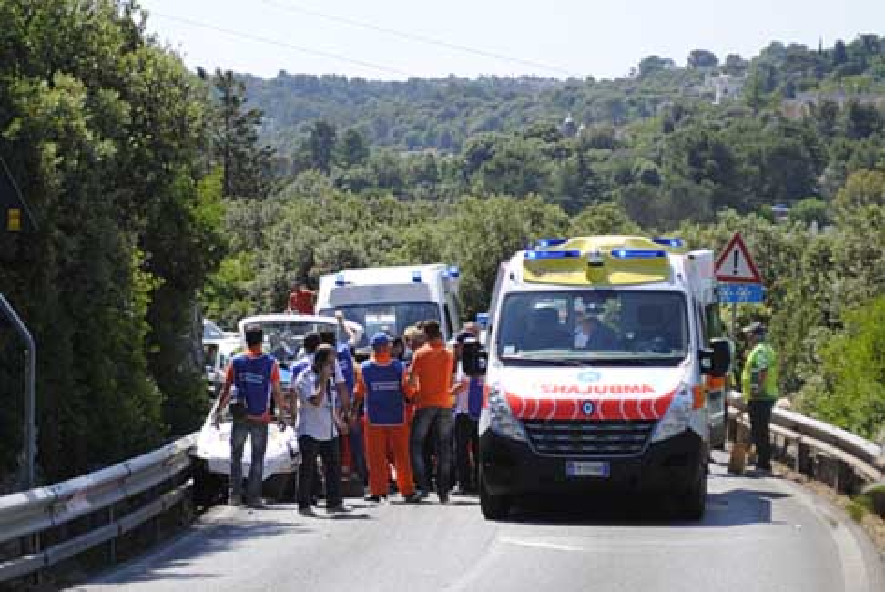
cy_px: 296
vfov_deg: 16.6
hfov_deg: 24.6
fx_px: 2030
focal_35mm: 82
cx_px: 442
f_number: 5.6
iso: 200
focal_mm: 55
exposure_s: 1/640
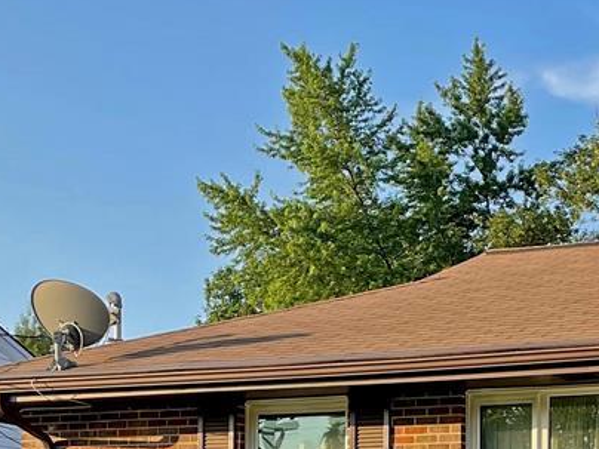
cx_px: 600
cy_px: 634
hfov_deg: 18.6
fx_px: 1782
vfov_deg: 13.7
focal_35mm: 103
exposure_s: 1/868
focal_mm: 4.2
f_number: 1.6
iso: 32
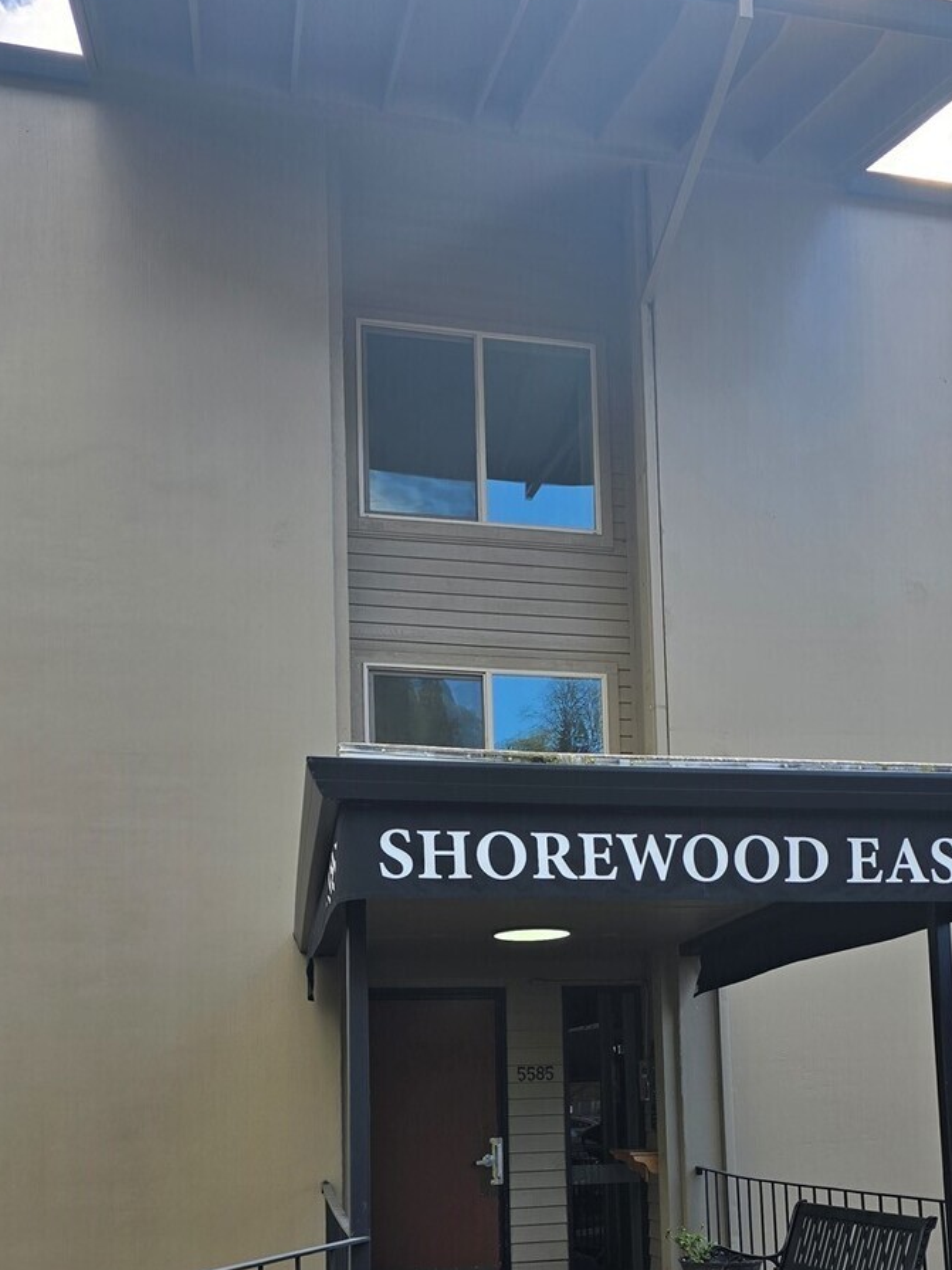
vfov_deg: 47.9
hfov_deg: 38.3
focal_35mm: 37
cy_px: 978
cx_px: 613
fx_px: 1357
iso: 12
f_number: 1.7
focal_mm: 6.3
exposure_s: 1/320
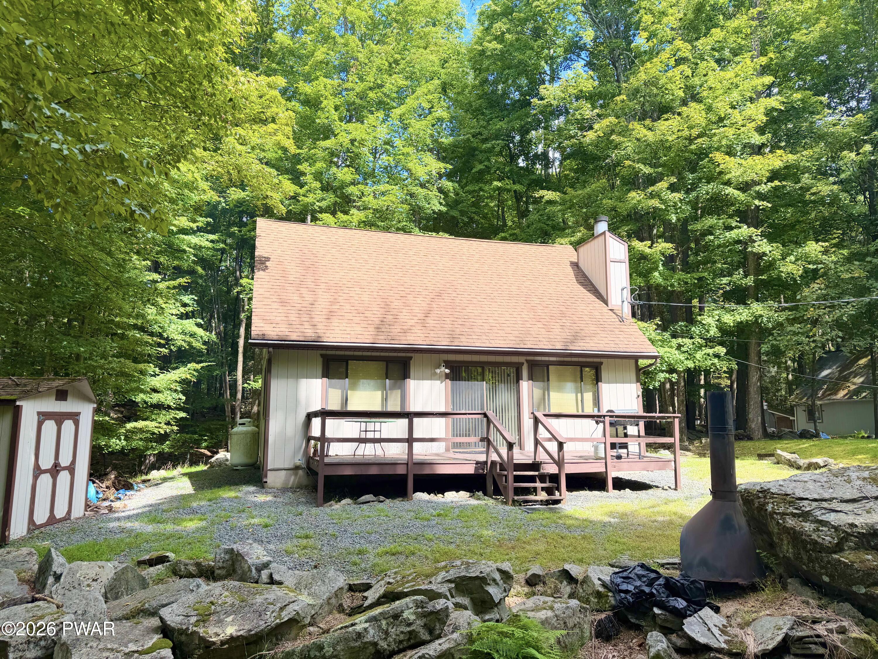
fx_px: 609
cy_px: 330
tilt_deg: +10.7
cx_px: 439
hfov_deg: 71.6
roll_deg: -0.1
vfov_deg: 56.8
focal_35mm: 24
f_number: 1.78
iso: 80
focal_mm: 6.76
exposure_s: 1/1314
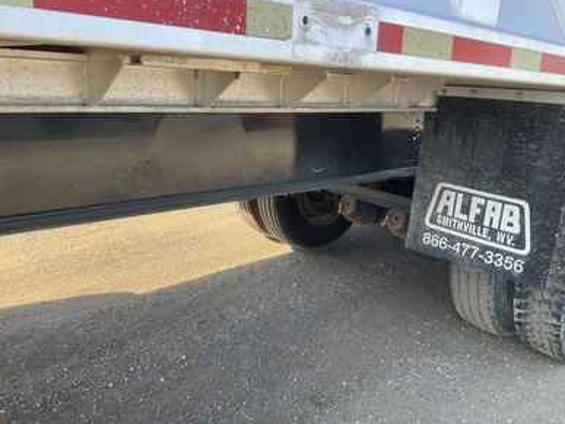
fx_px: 490
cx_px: 280
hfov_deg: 60.0
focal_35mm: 30
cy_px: 212
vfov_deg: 46.8
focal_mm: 3
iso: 20
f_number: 1.8
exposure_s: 1/185
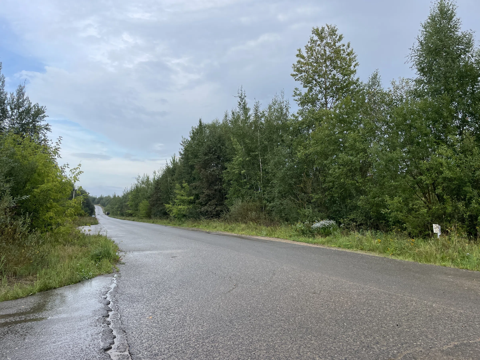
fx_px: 361
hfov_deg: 67.3
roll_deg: +0.6
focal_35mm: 26
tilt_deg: +3.9
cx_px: 240
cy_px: 180
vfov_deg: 53.1
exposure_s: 1/1024
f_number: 1.6
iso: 32
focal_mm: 4.2
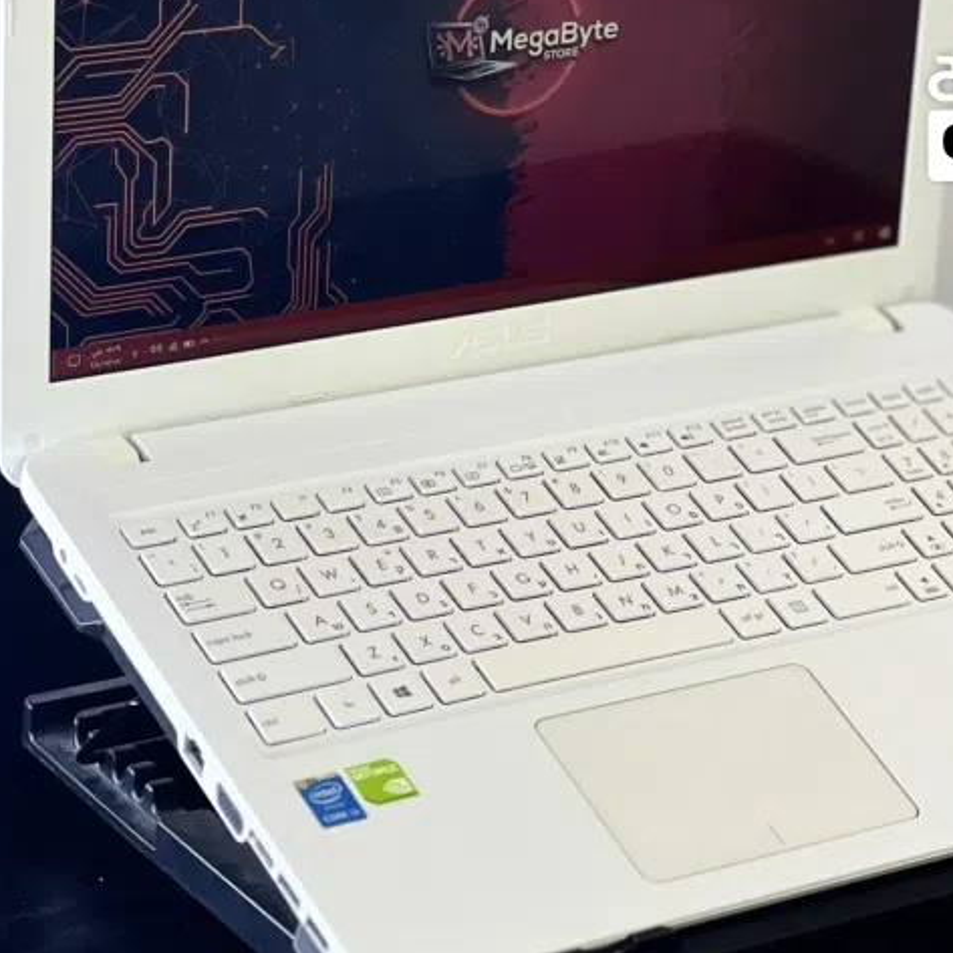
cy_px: 471
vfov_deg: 18.9
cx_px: 625
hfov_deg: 18.8
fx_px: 2866
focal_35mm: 92
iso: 125
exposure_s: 1/50
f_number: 2.8
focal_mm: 9
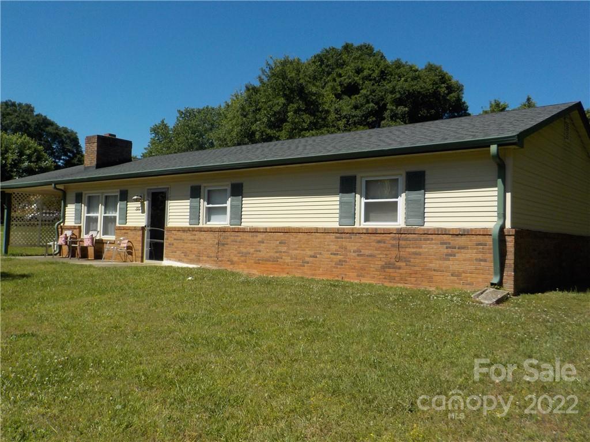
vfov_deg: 46.8
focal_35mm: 30
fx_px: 511
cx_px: 295
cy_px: 221
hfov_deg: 60.0
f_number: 3.3
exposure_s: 1/1600
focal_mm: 4.1
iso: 125
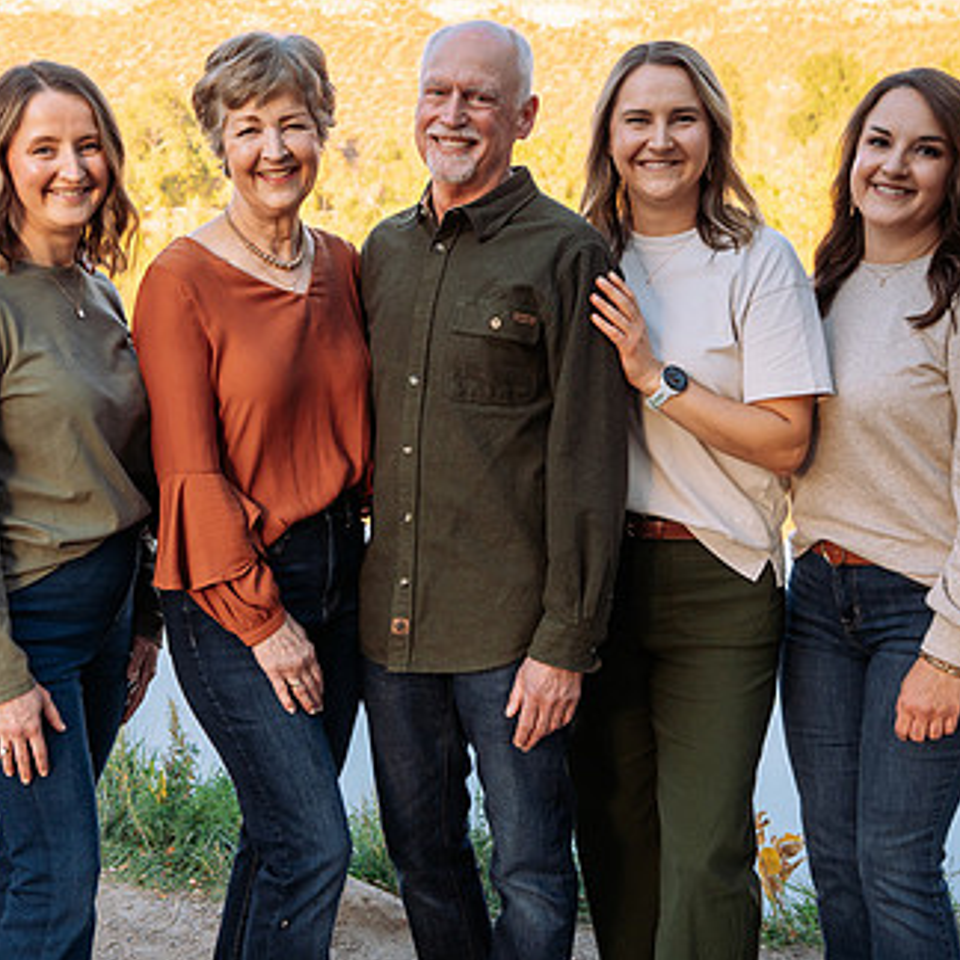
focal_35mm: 60
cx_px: 299
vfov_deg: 28.6
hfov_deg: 28.4
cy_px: 449
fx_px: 1883
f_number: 5.6
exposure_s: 1/160
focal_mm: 35
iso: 500
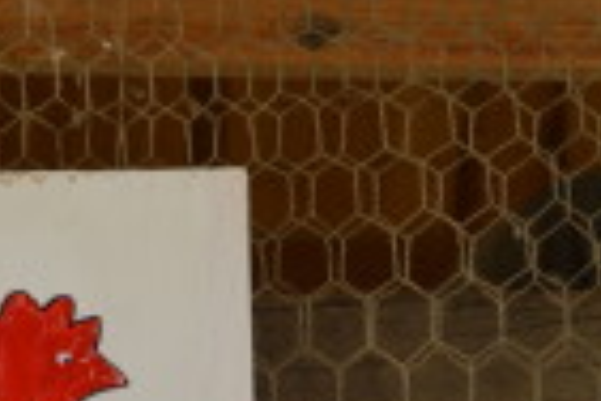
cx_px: -183
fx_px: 4090
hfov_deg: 8.3
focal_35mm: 245
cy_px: 627
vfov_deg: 5.5
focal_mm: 46
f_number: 5.3
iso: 400
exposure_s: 1/40
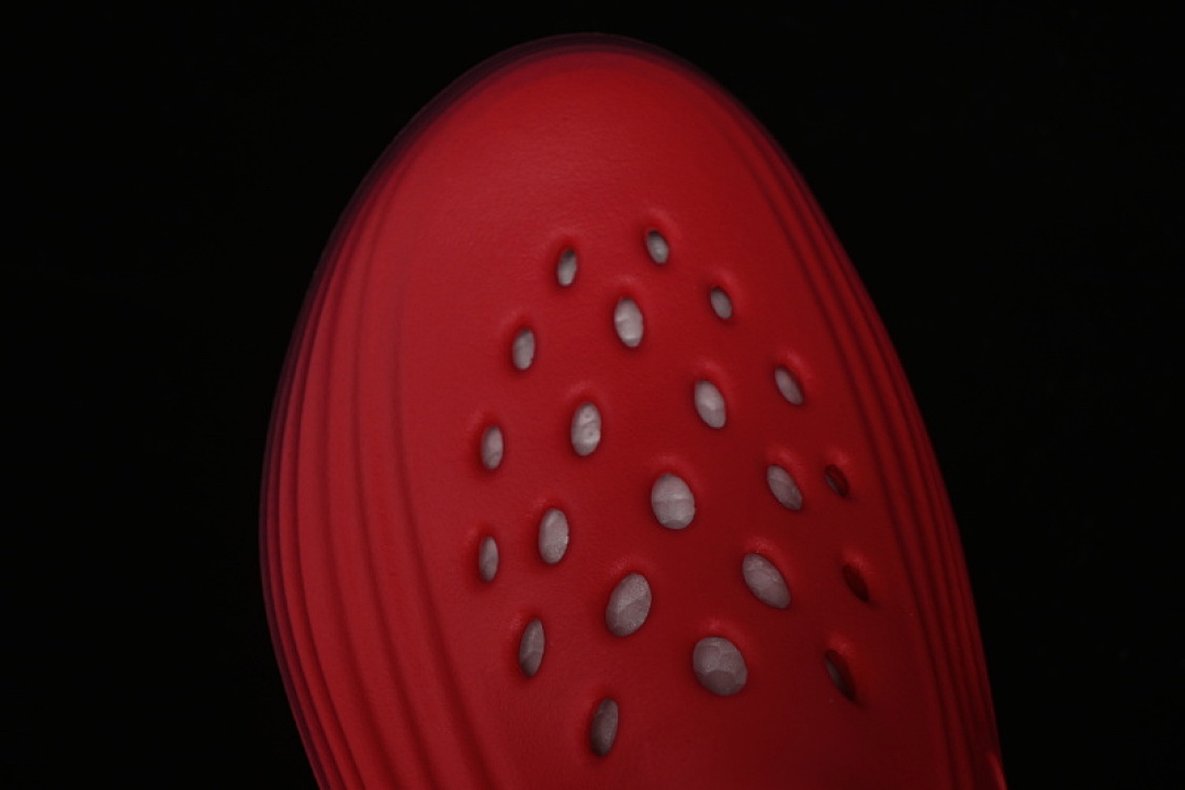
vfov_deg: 18.2
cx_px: 592
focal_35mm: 75
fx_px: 2469
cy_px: 395
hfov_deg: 27.0
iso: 160
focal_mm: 50
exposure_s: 1/60
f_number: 6.3
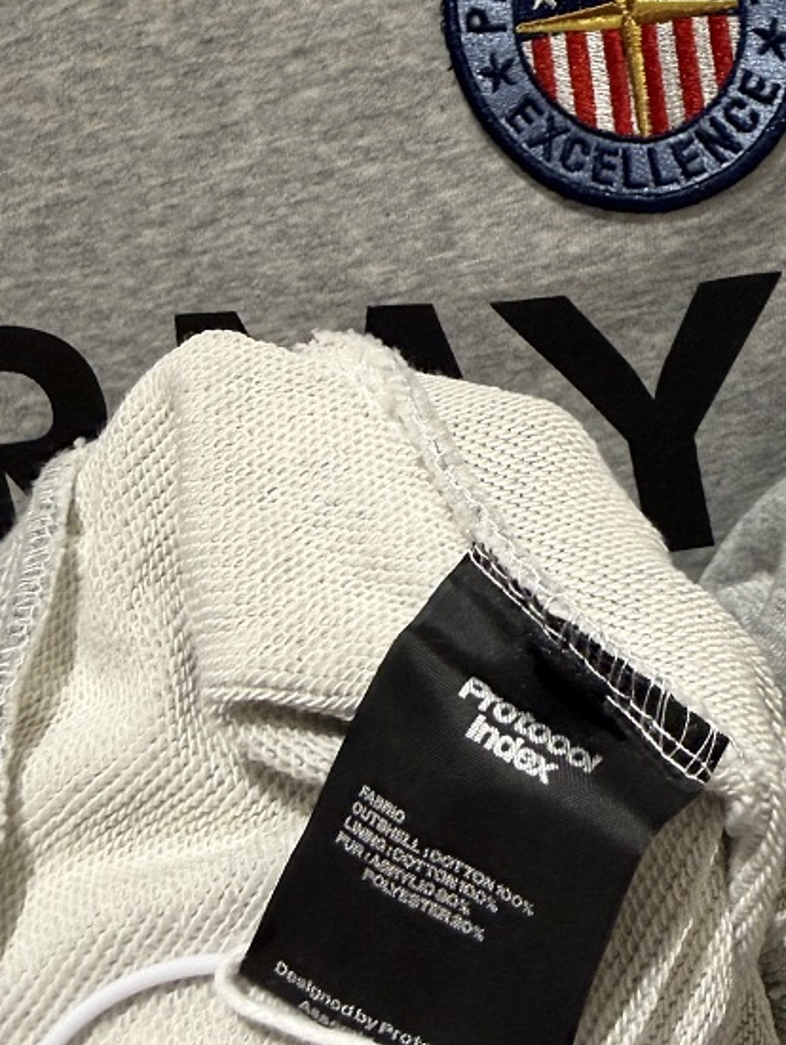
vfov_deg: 40.3
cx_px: 704
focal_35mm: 47
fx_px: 1421
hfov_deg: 29.6
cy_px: 425
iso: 200
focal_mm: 2.22
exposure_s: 1/50
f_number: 2.2
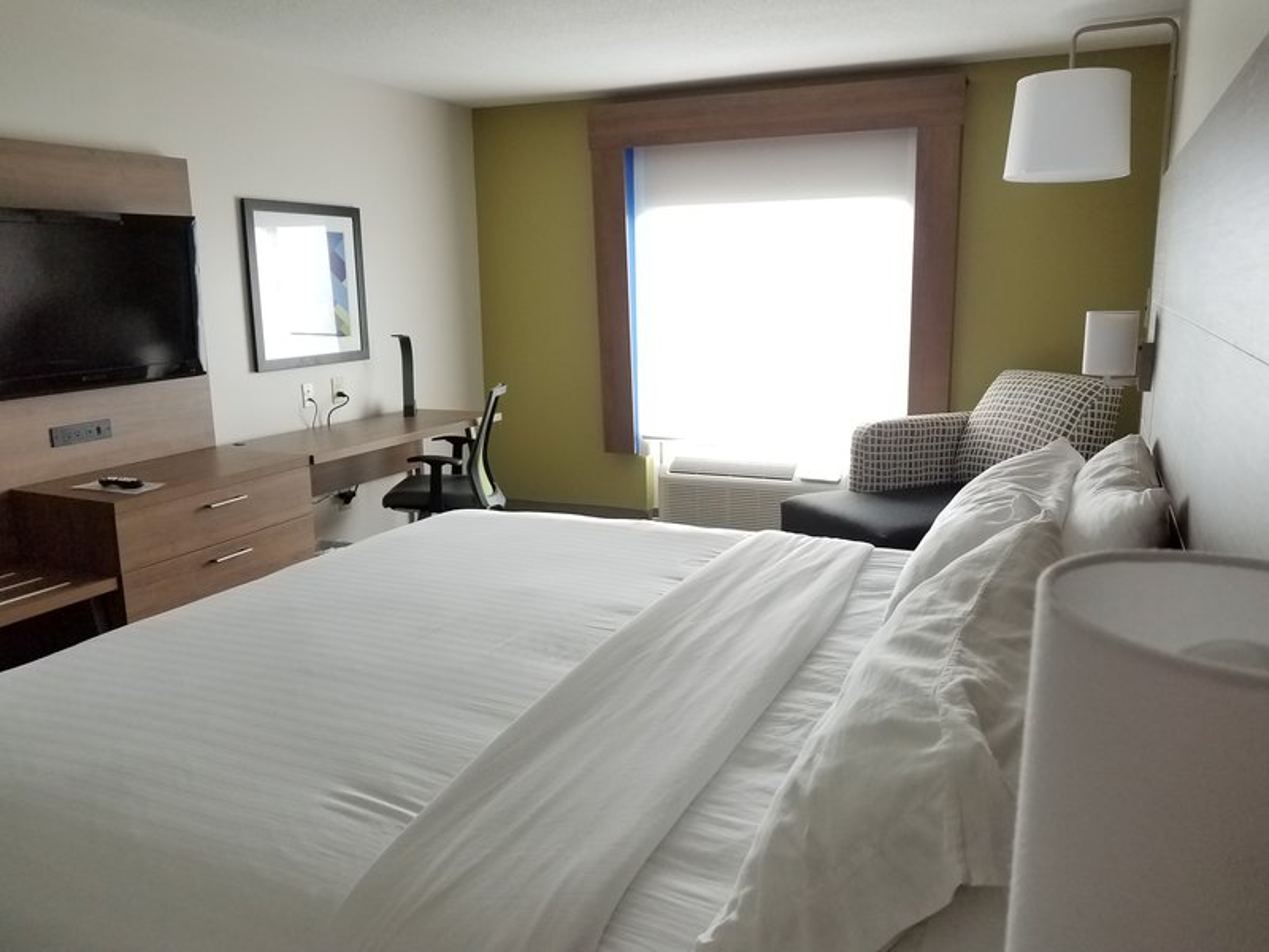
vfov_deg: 53.1
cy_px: 476
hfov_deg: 67.3
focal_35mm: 26
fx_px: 953
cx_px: 634
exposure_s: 1/60
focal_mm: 4.2
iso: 100
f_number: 1.7
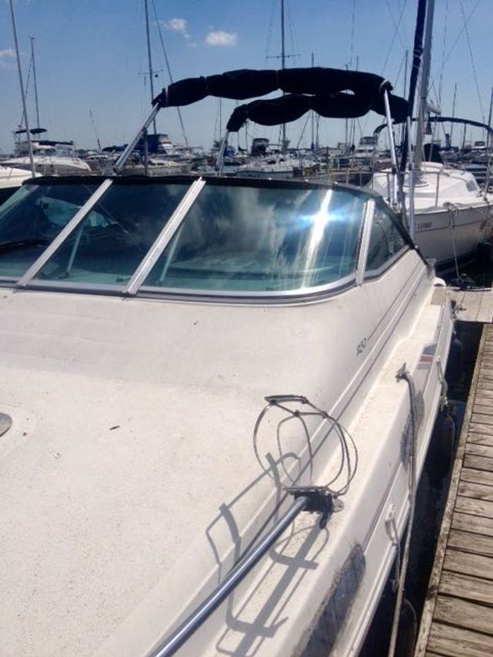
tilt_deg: -12.6
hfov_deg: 40.7
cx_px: 246
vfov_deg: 52.6
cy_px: 328
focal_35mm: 35
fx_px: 664
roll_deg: +1.0
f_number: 2.4
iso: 50
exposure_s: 1/5525
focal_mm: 4.28
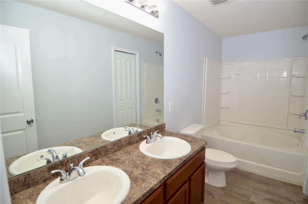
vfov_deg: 67.1
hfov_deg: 90.1
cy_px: 102
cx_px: 154
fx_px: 154
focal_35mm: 18
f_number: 4
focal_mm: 12
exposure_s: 1/60
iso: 250
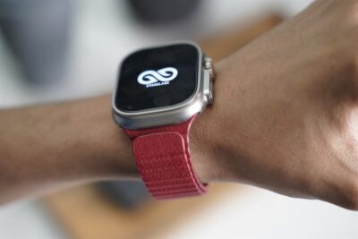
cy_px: 120
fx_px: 746
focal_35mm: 75
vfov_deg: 18.2
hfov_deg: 27.0
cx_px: 179
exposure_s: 1/80
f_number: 3.5
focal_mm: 75
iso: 1600
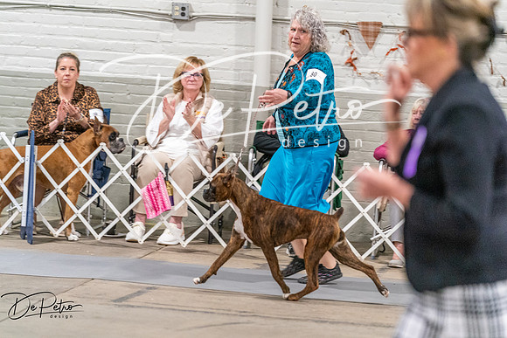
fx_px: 2268
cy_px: 169
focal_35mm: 161
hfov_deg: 12.8
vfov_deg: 8.5
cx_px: 254
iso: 6400
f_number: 3.2
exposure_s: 1/250
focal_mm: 161
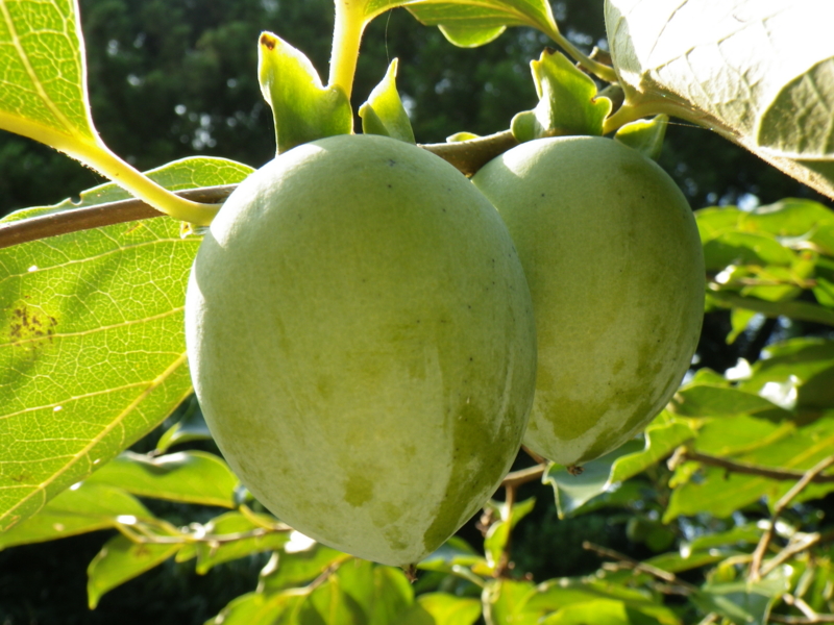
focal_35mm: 34
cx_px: 417
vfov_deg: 41.8
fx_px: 819
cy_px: 312
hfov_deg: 54.0
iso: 80
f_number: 3.8
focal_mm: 6.1
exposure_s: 1/80
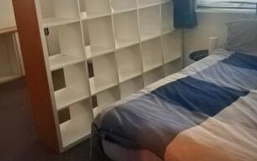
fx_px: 287
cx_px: 124
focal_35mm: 41
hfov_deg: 48.2
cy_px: 56
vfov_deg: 31.1
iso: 250
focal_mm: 4
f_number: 1.8
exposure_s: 1/60
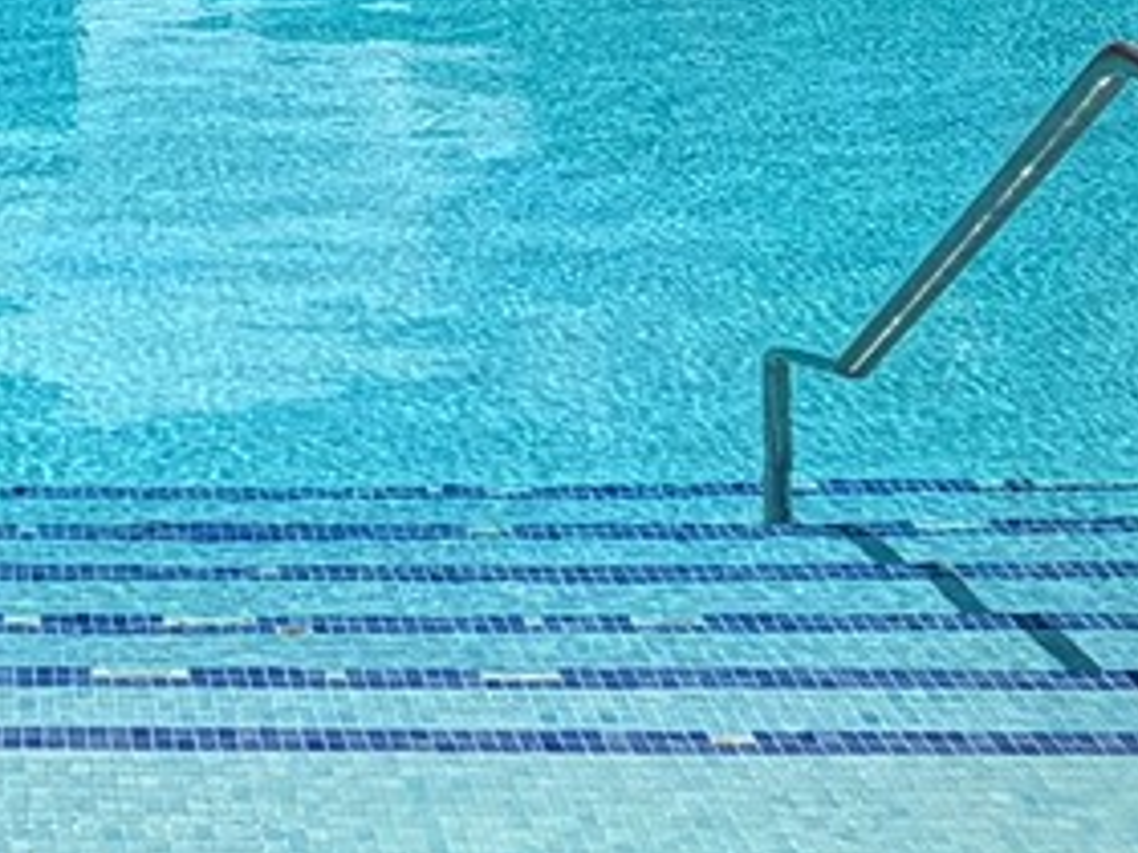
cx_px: -85
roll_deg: -0.2
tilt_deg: -2.2
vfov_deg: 16.5
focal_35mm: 80
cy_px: -487
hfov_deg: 23.1
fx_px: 2630
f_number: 2.2
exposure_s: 1/1698
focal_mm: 2.22
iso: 20
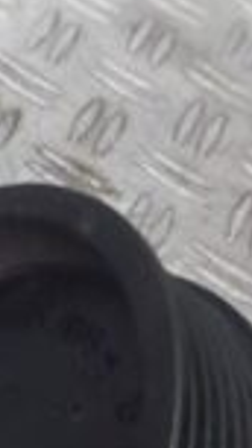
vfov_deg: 19.0
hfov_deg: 10.9
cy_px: 518
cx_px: -132
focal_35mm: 107
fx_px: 1272
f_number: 1.8
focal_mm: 5.23
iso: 125
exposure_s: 1/100
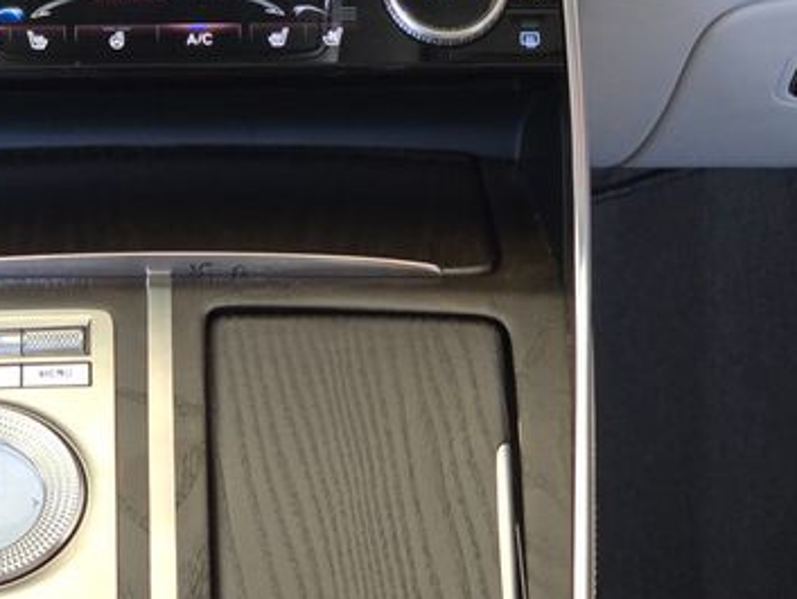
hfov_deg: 15.7
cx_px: 187
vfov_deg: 11.9
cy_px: 332
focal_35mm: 125
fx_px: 2879
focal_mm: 7.9
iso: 400
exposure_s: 1/30
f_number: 2.4
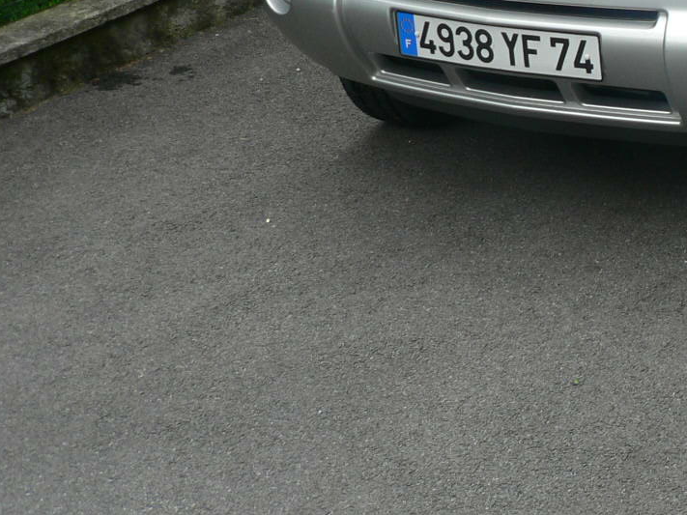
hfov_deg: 22.8
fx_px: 1607
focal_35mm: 81
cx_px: 749
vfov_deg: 17.6
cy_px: -41
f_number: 4
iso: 80
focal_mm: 6
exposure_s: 1/100
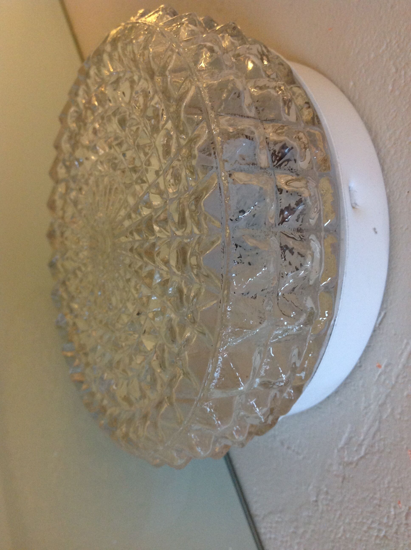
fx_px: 556
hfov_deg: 40.6
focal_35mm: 35
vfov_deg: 52.7
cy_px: 275
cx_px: 206
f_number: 2.4
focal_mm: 4.28
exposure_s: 1/15
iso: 200
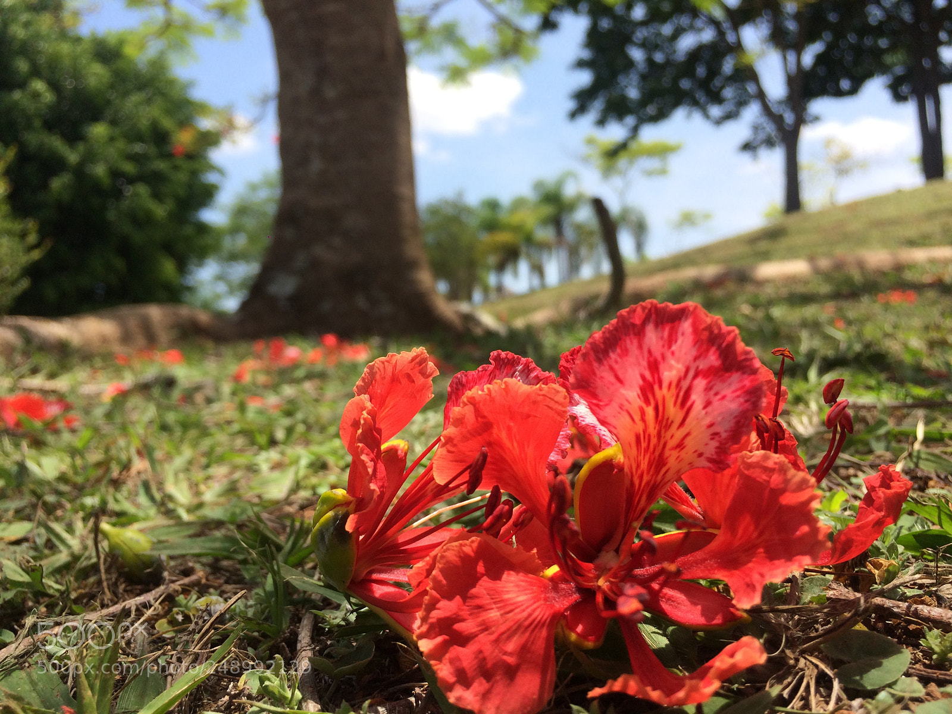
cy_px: 357
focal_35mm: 29
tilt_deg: +1.7
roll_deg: +5.0
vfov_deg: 48.2
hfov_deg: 61.7
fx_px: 798
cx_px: 476
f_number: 2.2
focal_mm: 4.15
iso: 32
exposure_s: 1/1282
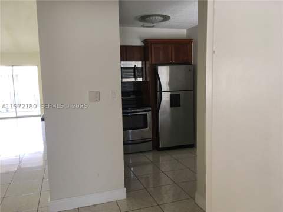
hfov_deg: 61.7
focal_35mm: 29
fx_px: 237
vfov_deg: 48.2
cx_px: 142
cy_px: 106
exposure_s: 1/30
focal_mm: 4.15
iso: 64
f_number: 2.2
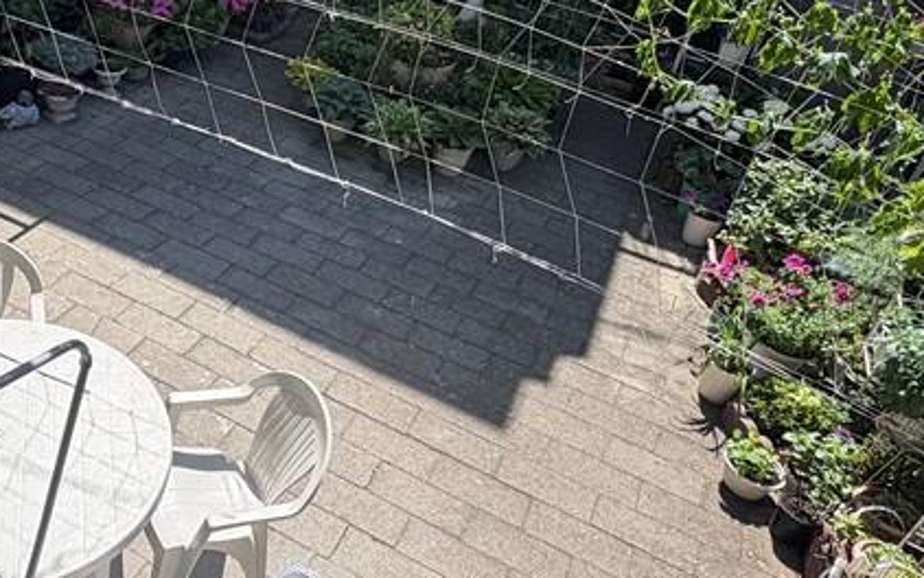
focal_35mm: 36
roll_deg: -8.5
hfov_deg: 52.0
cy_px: 190
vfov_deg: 35.0
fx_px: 907
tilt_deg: -31.1
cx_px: 250
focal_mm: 2.22
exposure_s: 1/644
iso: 40
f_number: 2.2
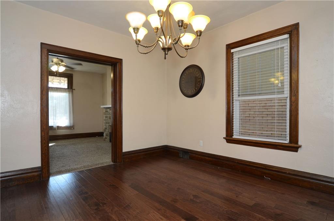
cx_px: 167
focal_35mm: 18
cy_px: 110
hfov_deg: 90.2
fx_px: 167
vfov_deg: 67.1
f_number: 5.6
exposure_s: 1/40
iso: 400
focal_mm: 12
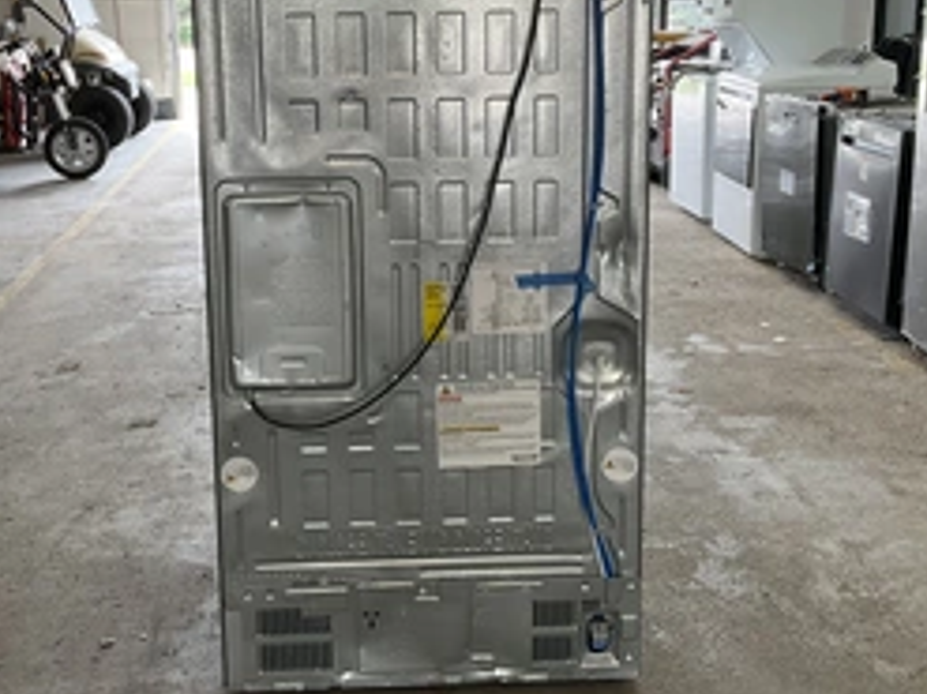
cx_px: 417
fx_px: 1258
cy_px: 244
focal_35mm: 47
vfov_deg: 30.7
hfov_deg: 40.4
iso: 40
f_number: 1.8
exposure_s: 1/60
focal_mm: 3
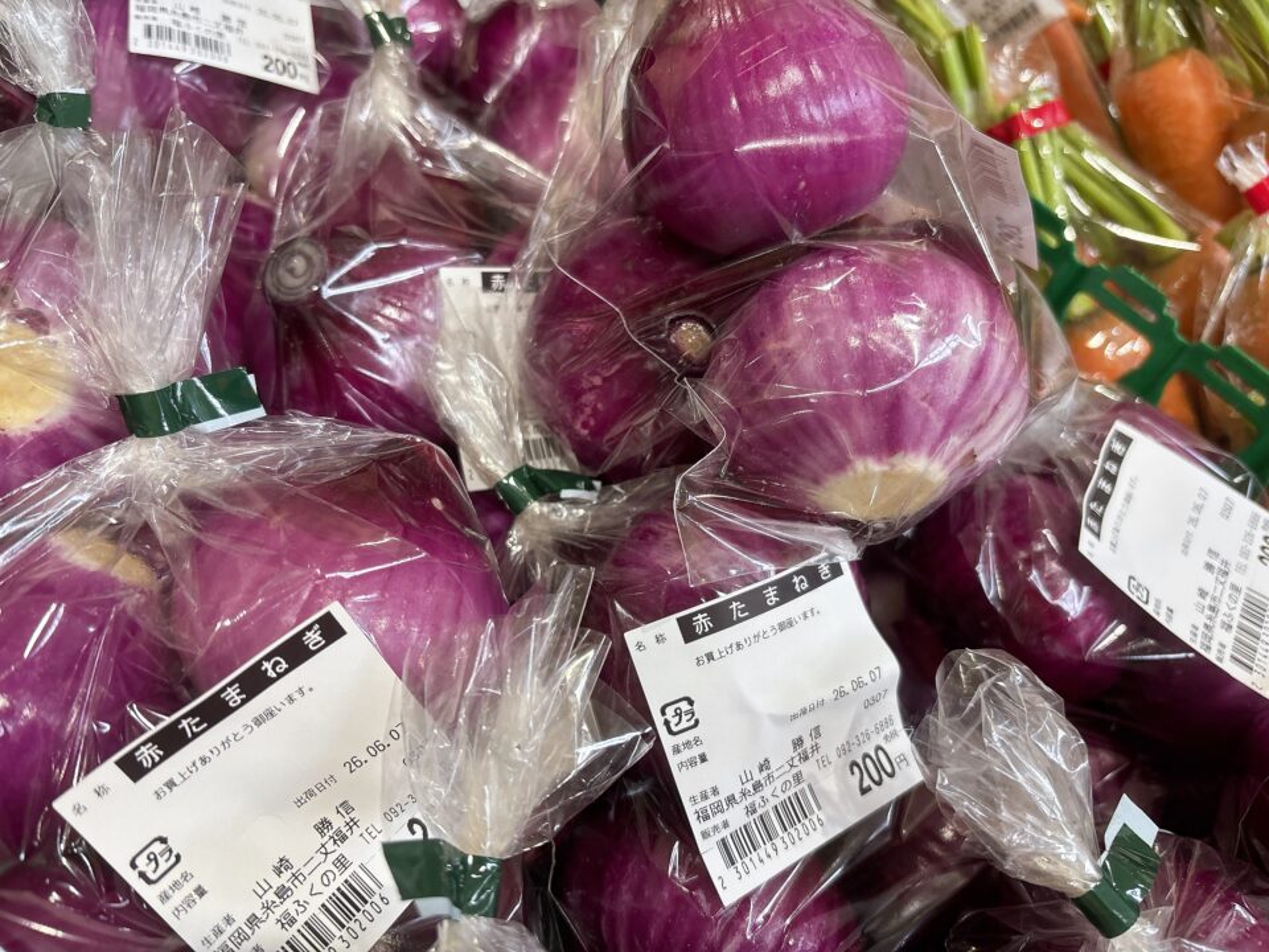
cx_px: 634
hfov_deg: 67.3
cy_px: 476
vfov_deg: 53.1
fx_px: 953
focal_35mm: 26
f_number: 1.6
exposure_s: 1/60
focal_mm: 5.96
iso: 125
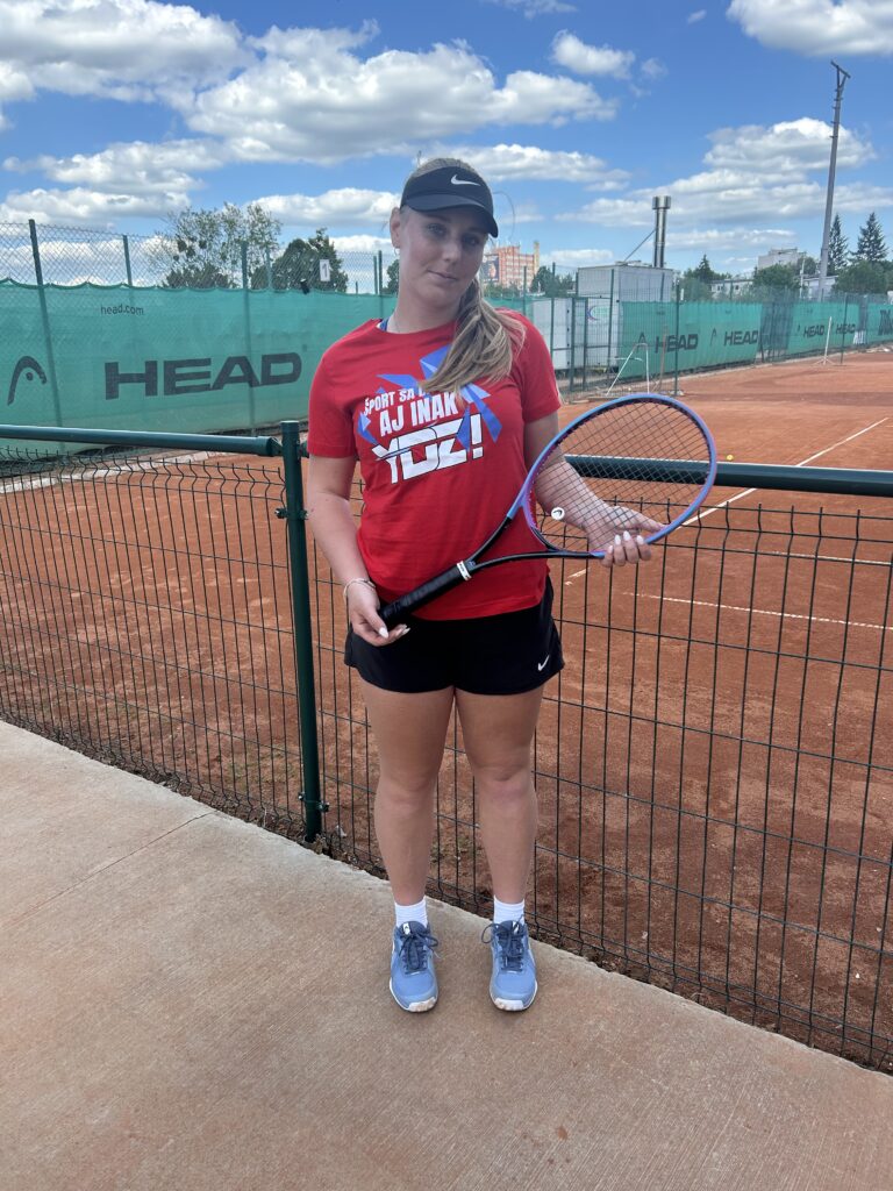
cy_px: 596
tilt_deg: -16.5
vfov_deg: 67.3
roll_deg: +1.6
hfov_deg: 53.1
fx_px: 894
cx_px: 446
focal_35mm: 26
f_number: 1.5
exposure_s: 1/1196
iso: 50
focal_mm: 5.7
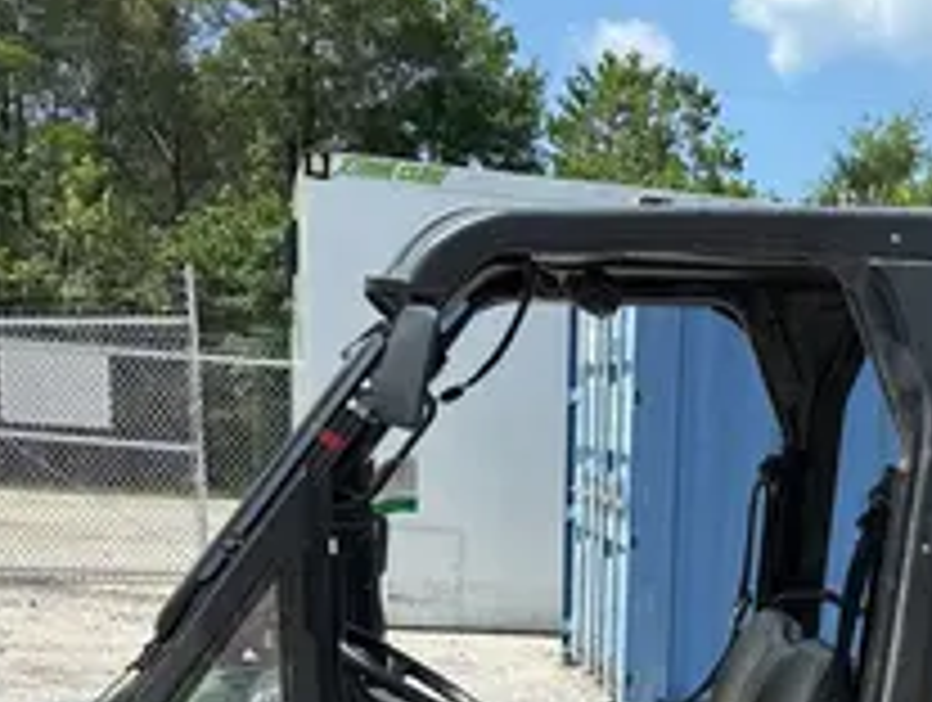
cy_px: 857
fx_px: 1861
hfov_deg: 26.9
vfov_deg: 20.0
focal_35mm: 69
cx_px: 887
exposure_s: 1/3534
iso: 50
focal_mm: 5.96
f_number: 1.6
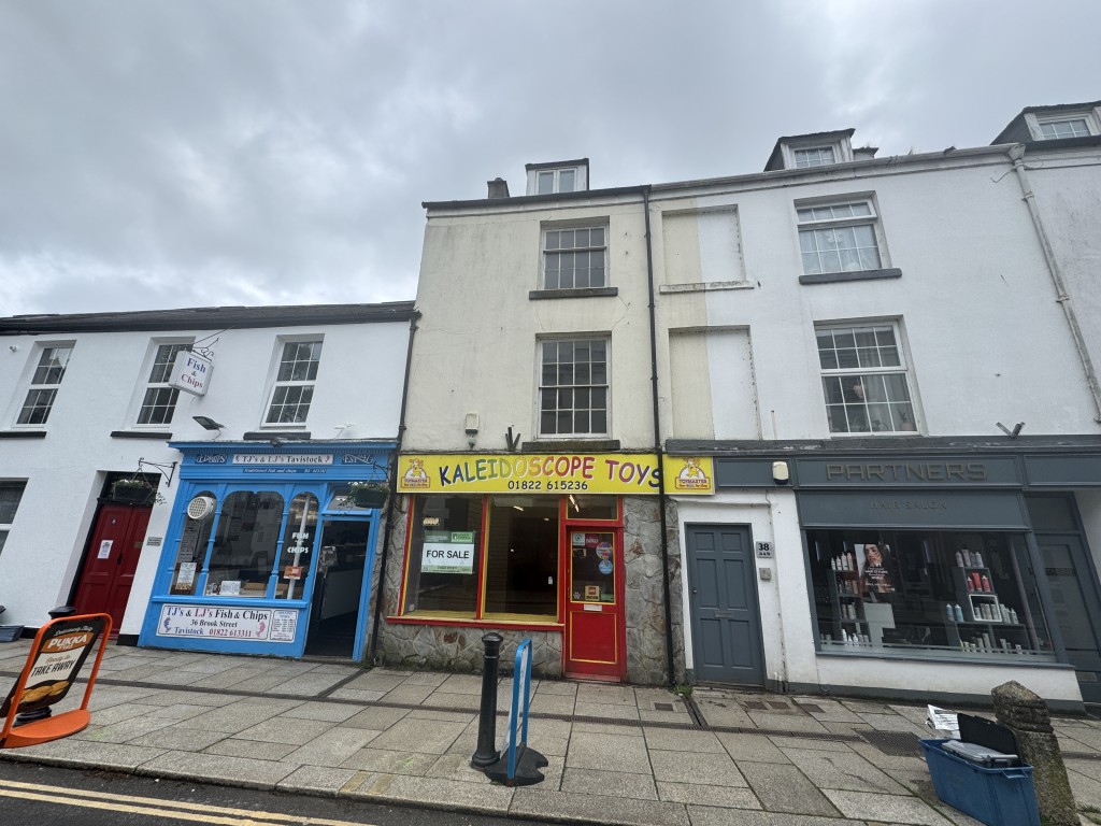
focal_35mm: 14
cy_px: 413
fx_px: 445
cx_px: 550
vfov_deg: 85.7
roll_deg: -1.3
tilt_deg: +15.0
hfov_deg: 102.1
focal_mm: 2.22
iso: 40
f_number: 2.2
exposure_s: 1/1420
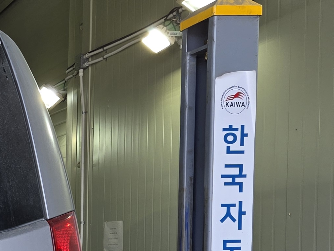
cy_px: 313
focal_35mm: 90
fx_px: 869
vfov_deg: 15.7
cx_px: -202
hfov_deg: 18.6
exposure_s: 1/122
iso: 25
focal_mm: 5.4
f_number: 1.8
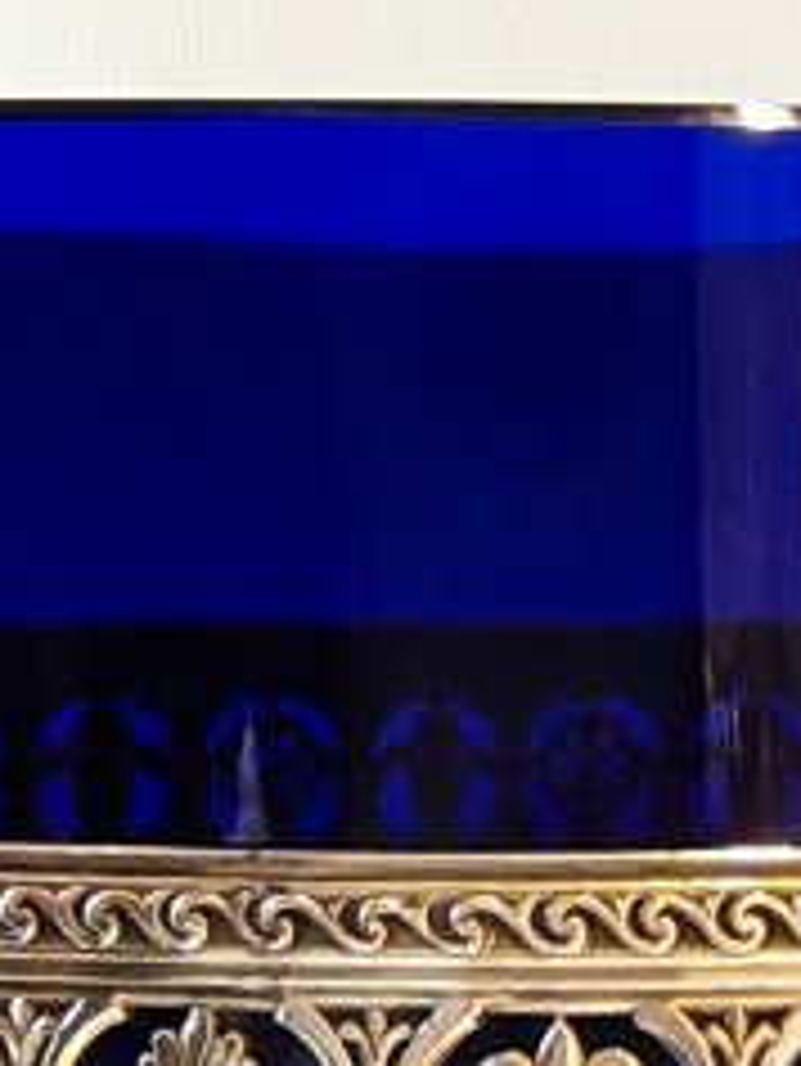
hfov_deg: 17.2
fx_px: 2651
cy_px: 675
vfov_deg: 22.7
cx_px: 506
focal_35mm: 86
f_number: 2.2
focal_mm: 1.64
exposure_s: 1/120
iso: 280
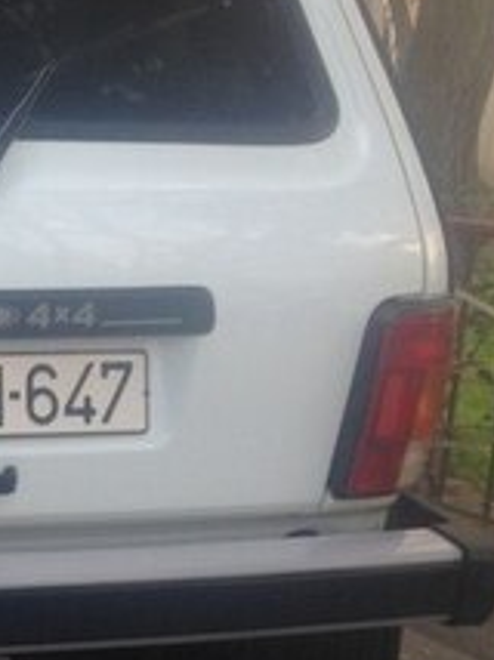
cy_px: 378
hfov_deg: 12.9
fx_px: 1945
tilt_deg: -8.2
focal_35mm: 102
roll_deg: -2.2
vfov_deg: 19.3
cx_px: -429
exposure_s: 1/158
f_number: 2.4
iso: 50
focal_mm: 4.12
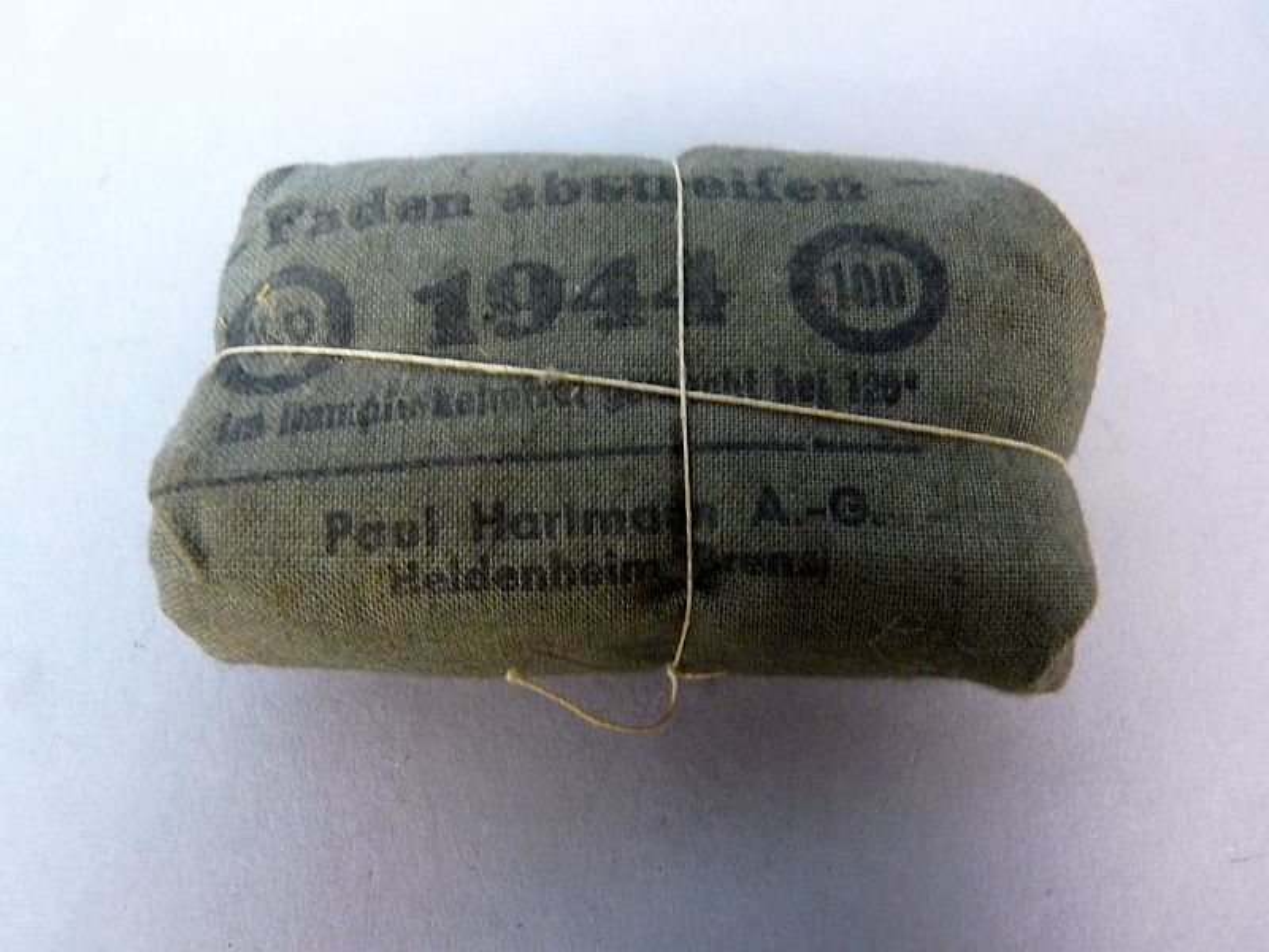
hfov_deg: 65.3
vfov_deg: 51.4
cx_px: 634
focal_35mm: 27
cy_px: 476
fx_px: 990
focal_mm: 4.8
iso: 400
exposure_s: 1/15
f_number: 2.8
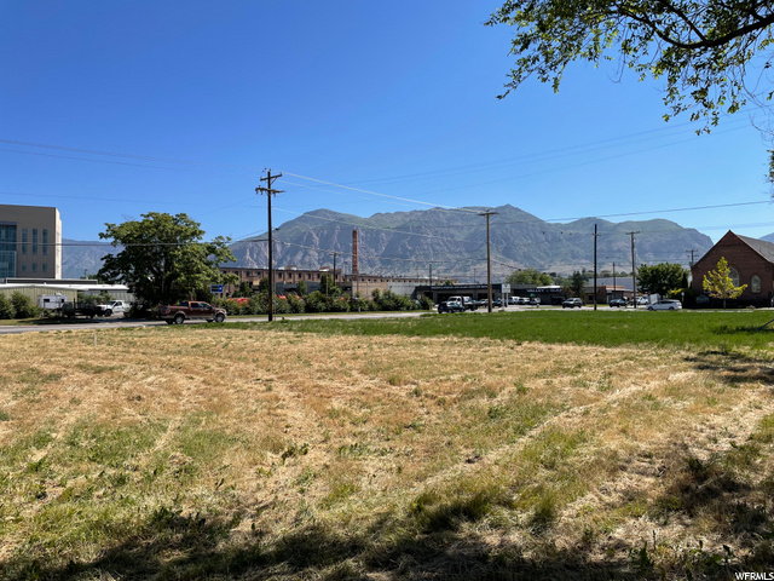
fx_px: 581
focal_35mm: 26
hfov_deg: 67.3
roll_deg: +0.5
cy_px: 290
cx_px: 387
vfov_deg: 53.1
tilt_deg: +3.1
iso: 32
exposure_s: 1/4000
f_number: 1.6
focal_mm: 4.2
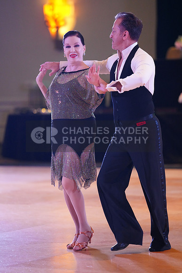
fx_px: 1493
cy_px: 136
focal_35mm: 197
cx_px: 91
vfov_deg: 10.4
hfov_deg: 7.0
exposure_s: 1/400
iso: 5000
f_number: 2.8
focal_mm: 197
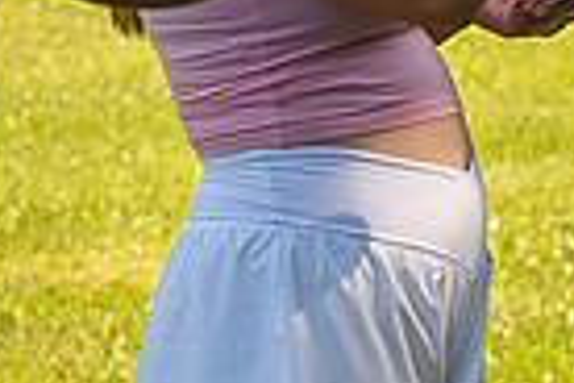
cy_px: 117
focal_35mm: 754
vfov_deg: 1.8
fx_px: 12021
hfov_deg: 2.7
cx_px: 762
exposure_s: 1/640
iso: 1250
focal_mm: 70
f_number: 5.6
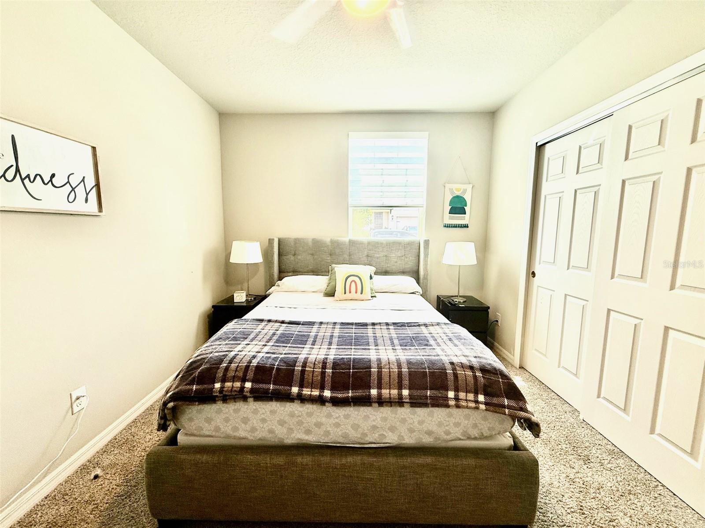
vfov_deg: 85.7
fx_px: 285
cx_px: 352
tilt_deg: -6.4
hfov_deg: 102.1
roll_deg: -0.2
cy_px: 264
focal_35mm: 14
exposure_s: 1/120
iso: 160
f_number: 2.2
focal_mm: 2.22
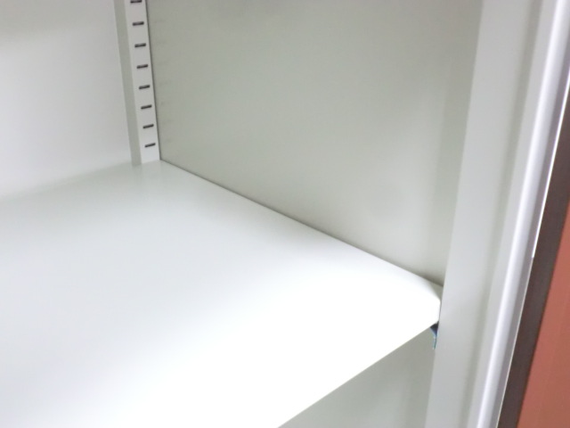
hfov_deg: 49.0
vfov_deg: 37.7
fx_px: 626
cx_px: 285
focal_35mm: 38
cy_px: 214
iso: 800
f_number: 3.9
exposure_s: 1/15
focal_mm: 6.9
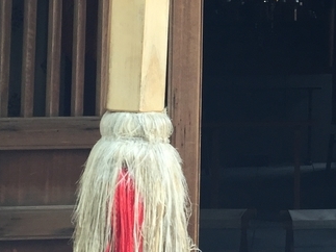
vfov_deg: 15.6
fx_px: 893
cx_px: 382
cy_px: -31
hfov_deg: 20.2
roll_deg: -0.6
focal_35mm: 92
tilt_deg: +6.8
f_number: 2.2
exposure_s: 1/120
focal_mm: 4.15
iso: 50
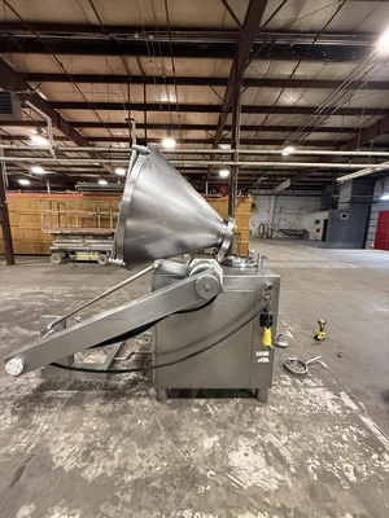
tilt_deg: -7.5
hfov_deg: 85.7
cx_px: 194
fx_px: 210
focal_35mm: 14
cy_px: 259
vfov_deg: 102.1
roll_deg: -1.0
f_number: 2.2
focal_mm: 2.22
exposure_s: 1/60
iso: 640
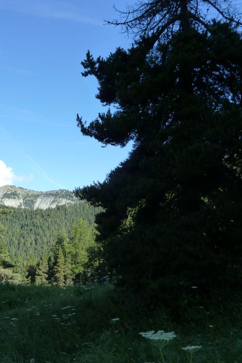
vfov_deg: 54.4
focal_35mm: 35
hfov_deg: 35.5
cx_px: 21
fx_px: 353
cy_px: 182
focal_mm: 4.1
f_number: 4
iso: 125
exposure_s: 1/400
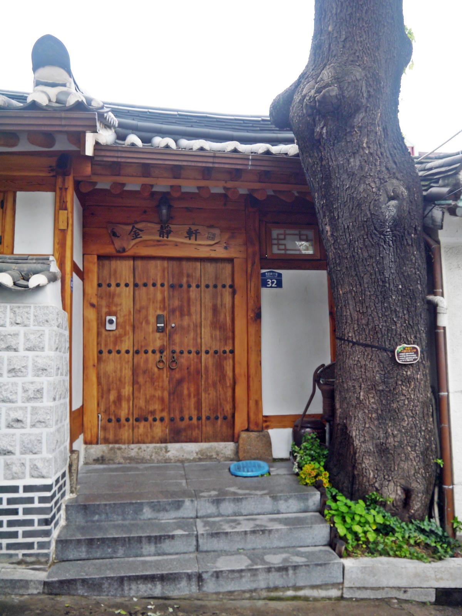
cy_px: 308
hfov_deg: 49.7
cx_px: 231
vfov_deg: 63.4
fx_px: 498
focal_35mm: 28
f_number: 3.5
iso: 160
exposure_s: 1/80
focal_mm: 14
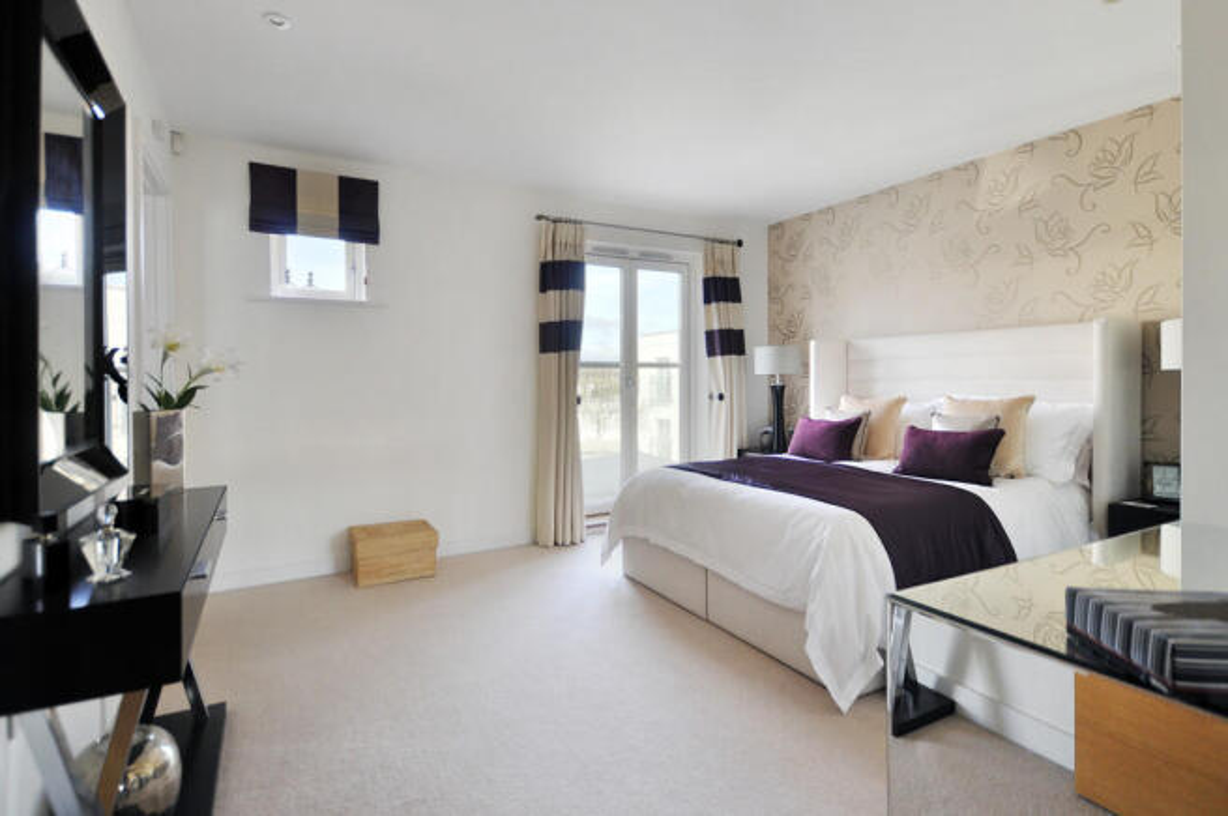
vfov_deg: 77.2
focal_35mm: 15
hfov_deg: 100.4
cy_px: 408
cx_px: 614
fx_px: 511
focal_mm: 10
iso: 400
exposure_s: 1/125
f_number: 3.5
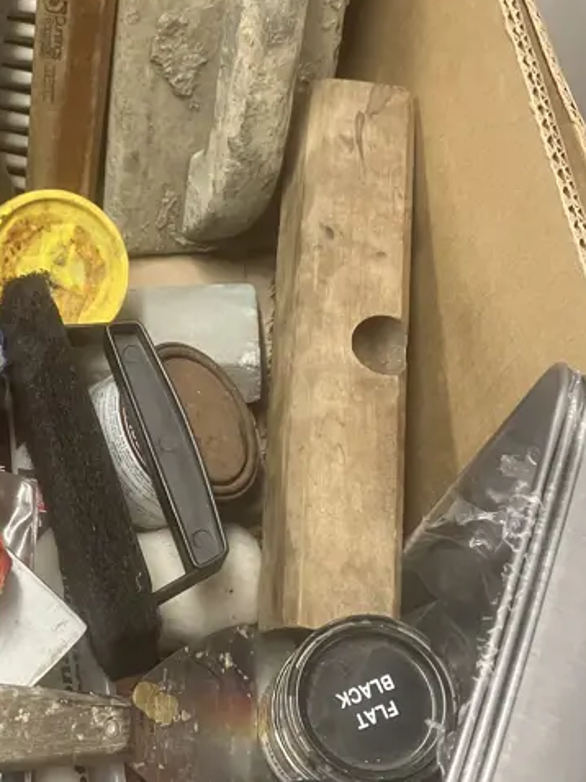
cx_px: -2
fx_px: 1355
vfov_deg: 32.2
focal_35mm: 60
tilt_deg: -60.7
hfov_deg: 23.4
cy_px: 370
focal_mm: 3.99
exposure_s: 1/50
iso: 160
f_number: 1.8
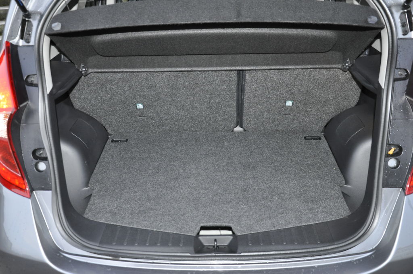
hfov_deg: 53.2
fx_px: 412
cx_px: 206
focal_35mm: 36
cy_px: 137
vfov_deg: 36.8
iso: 800
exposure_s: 1/60
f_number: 3.8
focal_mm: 24
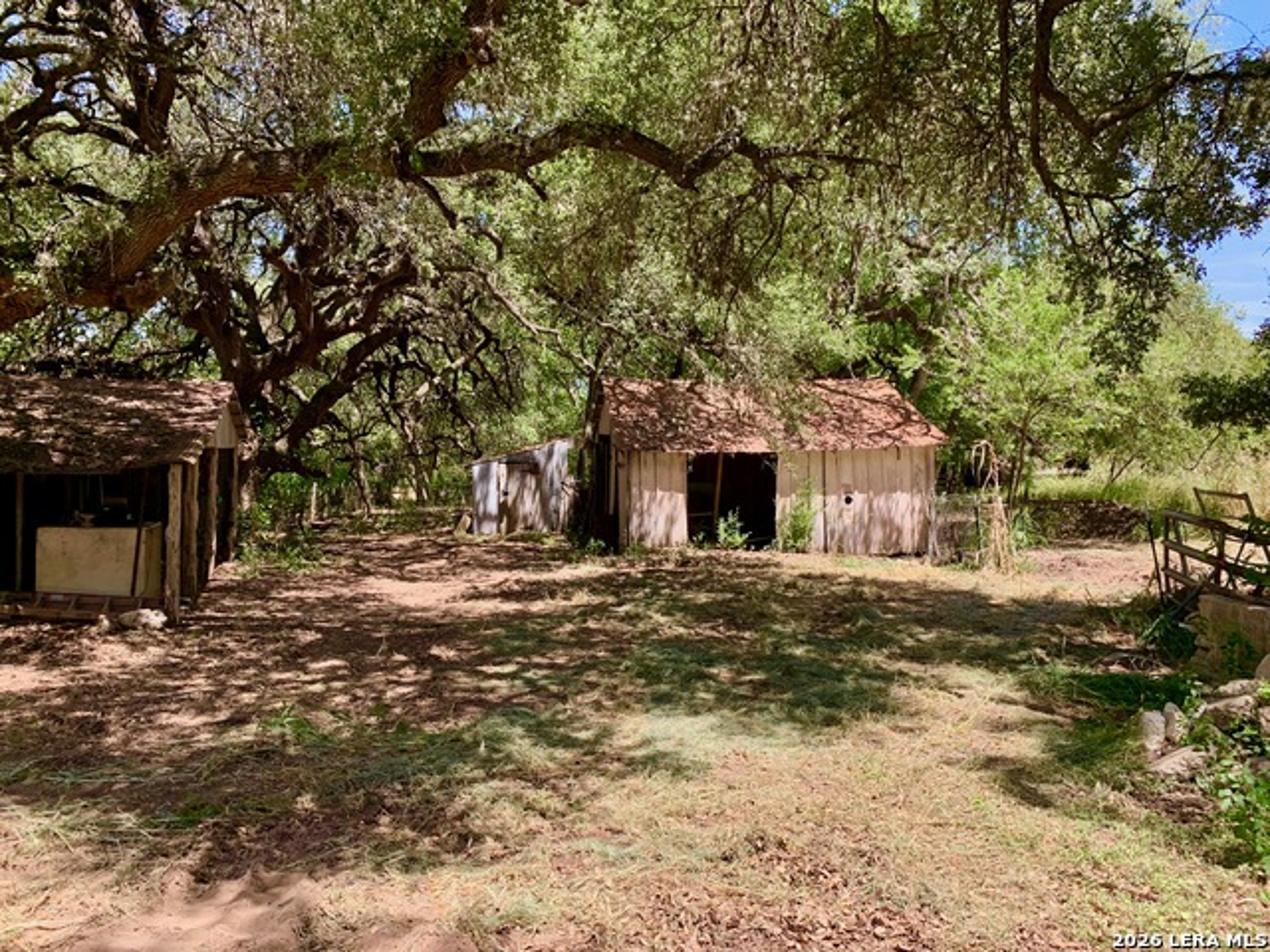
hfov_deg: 67.3
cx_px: 635
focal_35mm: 26
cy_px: 476
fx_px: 954
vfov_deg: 53.1
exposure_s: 1/428
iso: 25
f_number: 1.8
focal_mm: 4.25
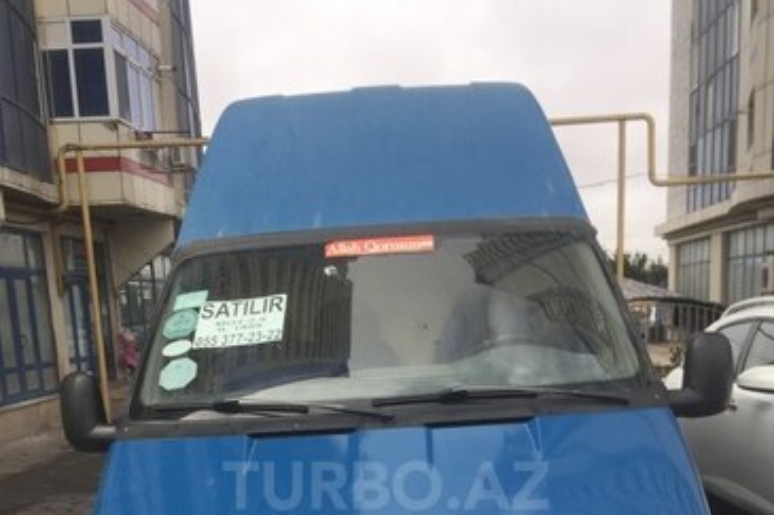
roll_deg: +1.7
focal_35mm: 41
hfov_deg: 47.4
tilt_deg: -10.6
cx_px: 386
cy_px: 485
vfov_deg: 30.8
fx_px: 881
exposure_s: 1/1364
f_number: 2.2
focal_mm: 4.15
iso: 40
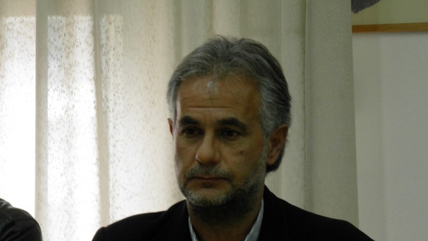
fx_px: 2531
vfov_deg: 5.4
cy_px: 143
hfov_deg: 9.7
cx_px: 214
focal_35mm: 223
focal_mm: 36.7
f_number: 4.1
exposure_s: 1/13
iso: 100
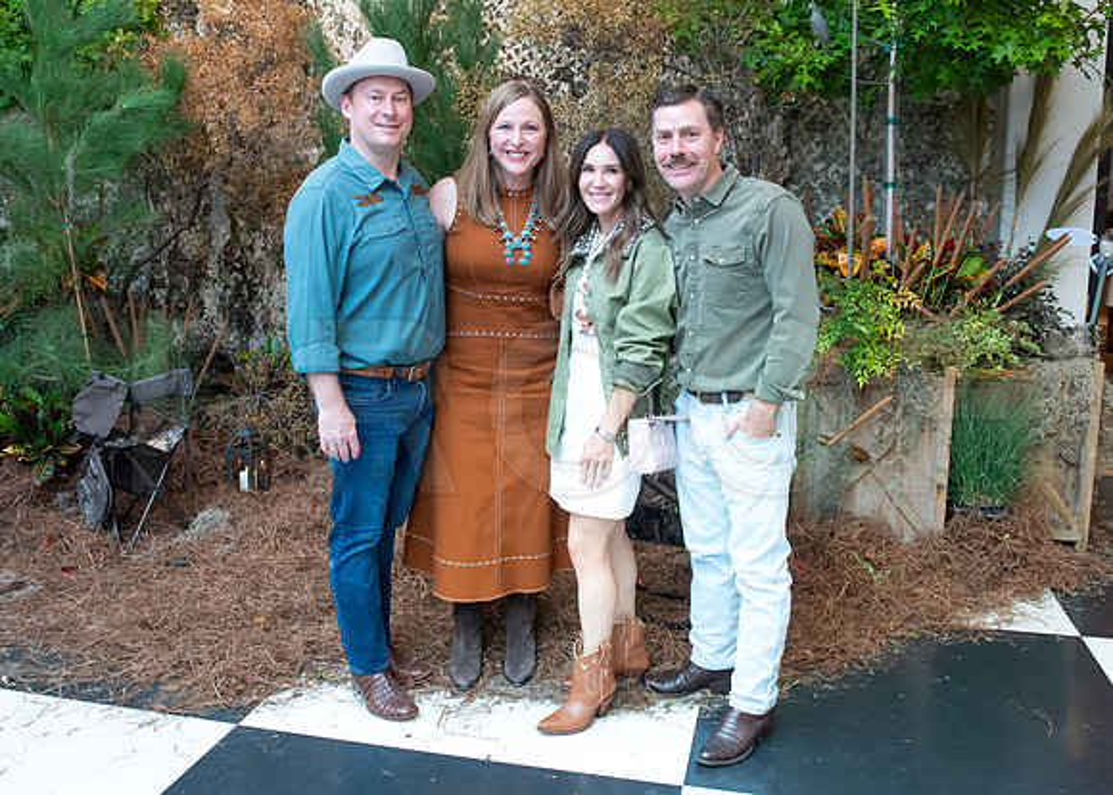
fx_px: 1030
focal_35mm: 33
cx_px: 571
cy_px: 365
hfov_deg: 56.7
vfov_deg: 42.1
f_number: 5.6
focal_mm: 27
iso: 4000
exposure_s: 1/100
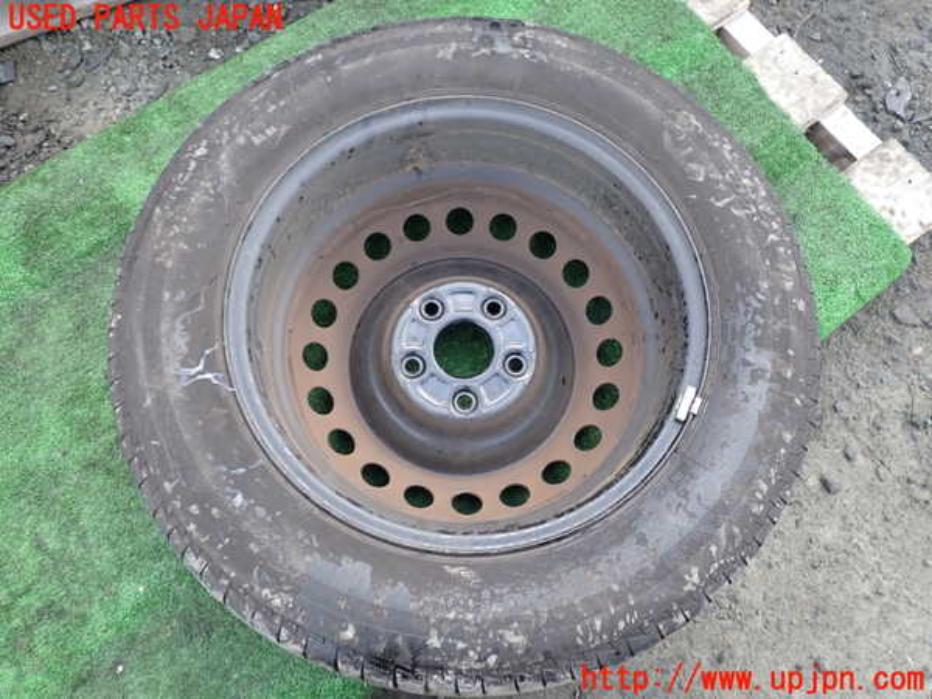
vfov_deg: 46.8
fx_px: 808
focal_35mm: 30
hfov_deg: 60.0
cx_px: 466
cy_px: 350
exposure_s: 1/100
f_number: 2.3
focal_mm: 5.4
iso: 100
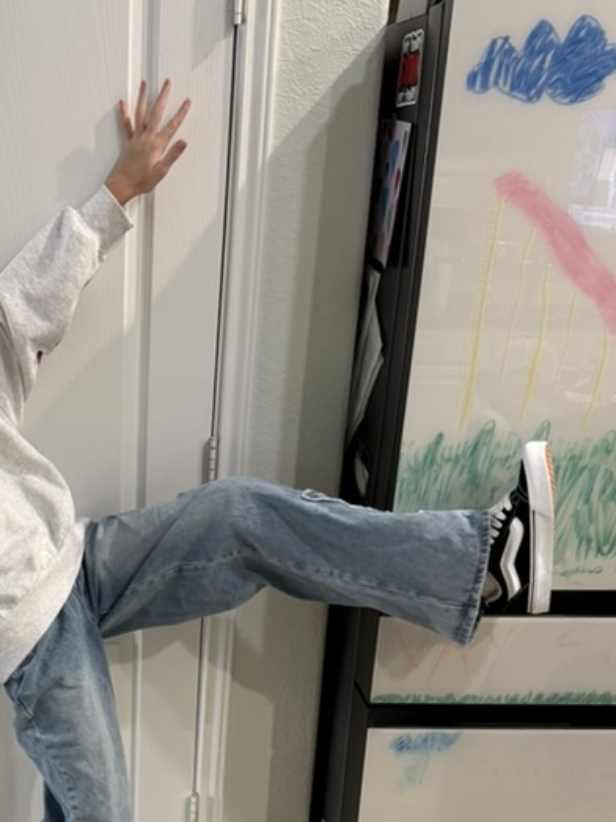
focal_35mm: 47
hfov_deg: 29.7
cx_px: 75
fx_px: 1116
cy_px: 604
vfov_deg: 39.5
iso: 200
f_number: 1.78
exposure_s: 1/41
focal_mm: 6.76
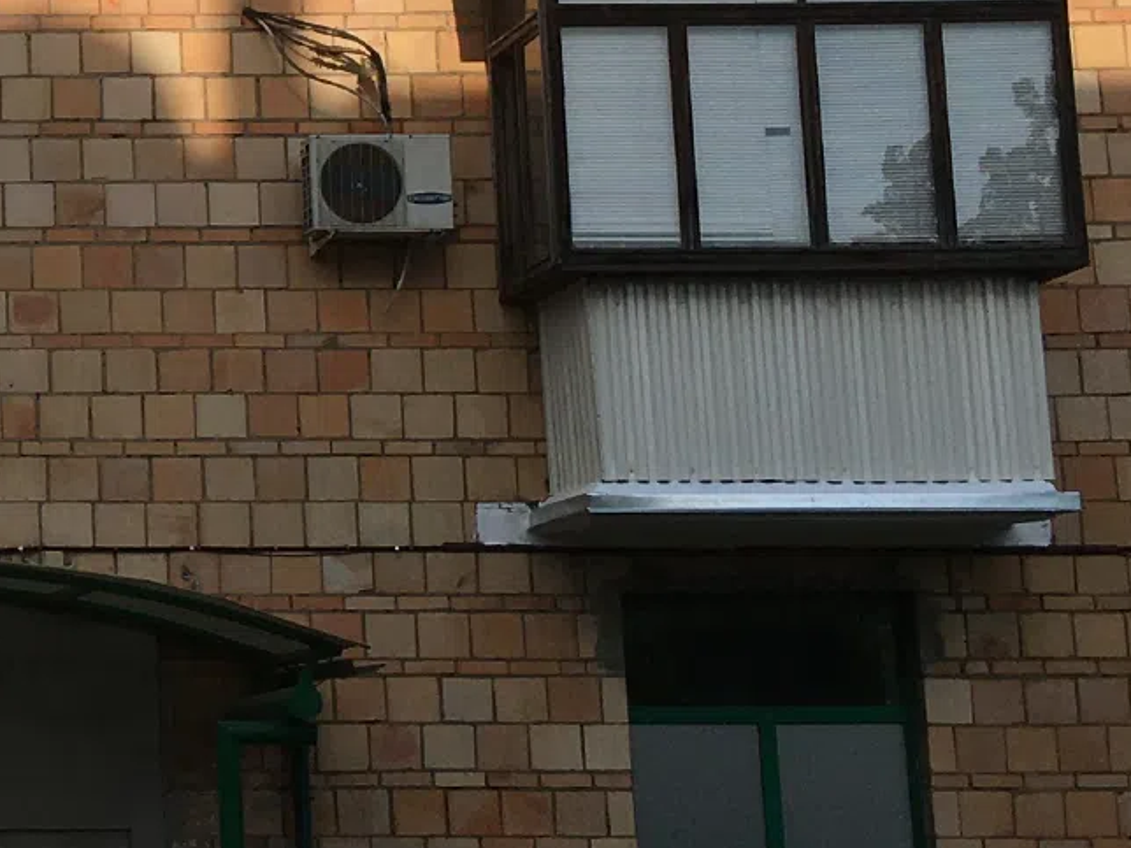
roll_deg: +0.7
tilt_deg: +11.5
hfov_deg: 16.6
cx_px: -541
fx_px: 3529
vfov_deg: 13.7
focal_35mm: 108
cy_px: 298
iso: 25
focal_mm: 4.15
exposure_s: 1/1876
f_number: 2.2
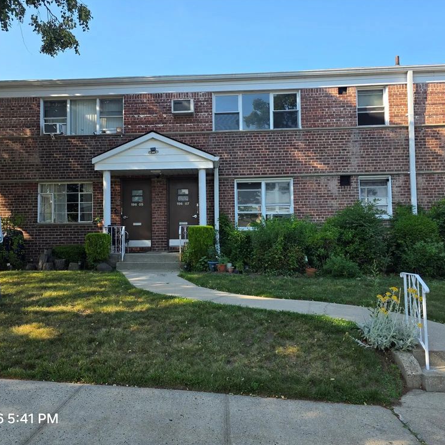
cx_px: 193
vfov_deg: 57.3
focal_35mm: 28
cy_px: 228
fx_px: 407
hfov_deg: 57.1
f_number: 1.7
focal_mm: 6.3
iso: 80
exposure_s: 1/1654
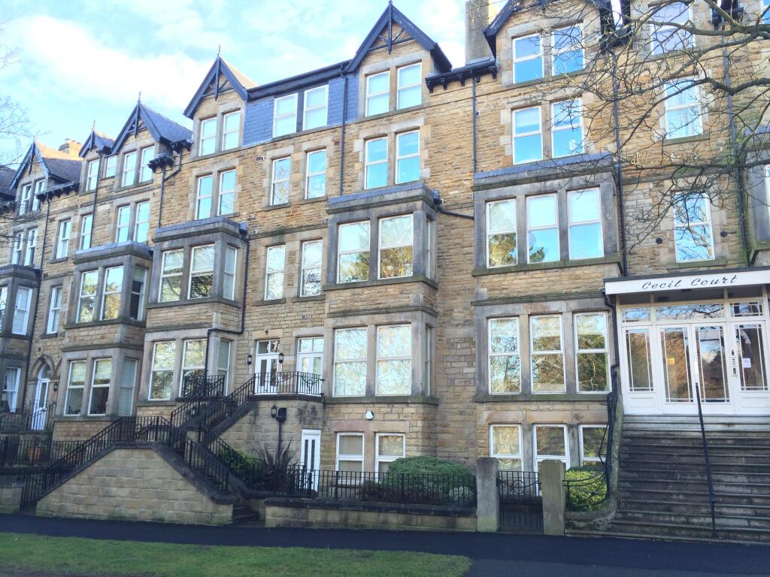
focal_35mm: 30
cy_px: 288
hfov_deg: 60.0
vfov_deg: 46.8
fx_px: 667
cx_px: 385
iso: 50
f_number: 2.2
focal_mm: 4.12
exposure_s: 1/120
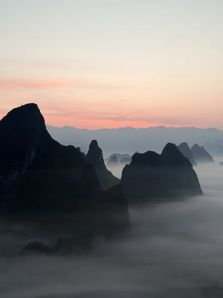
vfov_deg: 39.7
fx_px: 412
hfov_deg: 30.3
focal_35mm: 48
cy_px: 149
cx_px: 112
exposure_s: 1/177
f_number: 1.78
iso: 50
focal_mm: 6.76
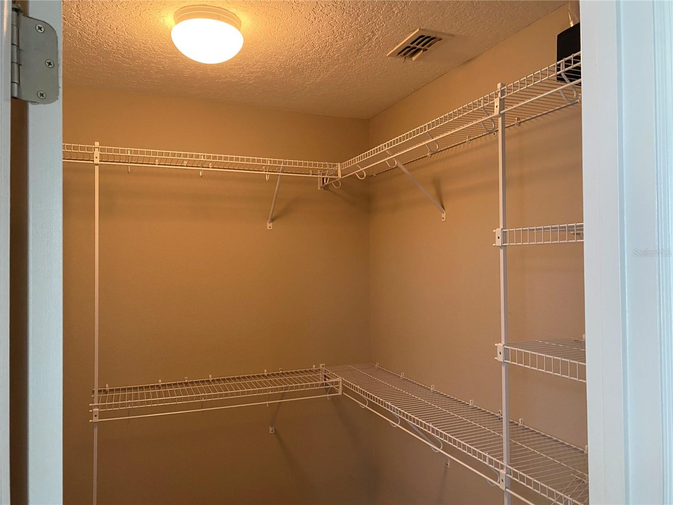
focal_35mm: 26
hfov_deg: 67.3
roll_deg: +0.7
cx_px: 336
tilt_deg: -0.3
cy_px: 252
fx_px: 505
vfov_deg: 53.1
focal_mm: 4.25
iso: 160
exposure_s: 1/60
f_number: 1.8
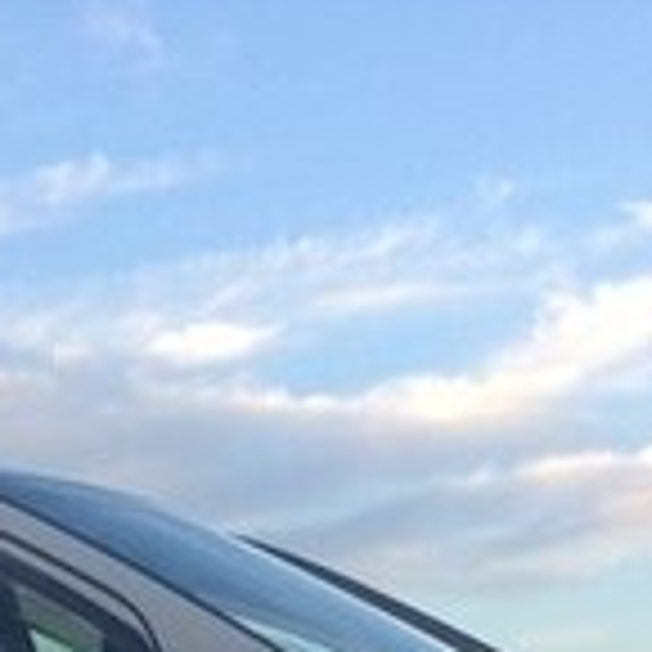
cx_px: 81
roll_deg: +2.2
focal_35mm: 133
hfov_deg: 13.0
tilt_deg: -2.6
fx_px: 2834
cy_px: 1095
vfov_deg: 12.2
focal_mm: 4.12
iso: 50
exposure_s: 1/173
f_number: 2.4
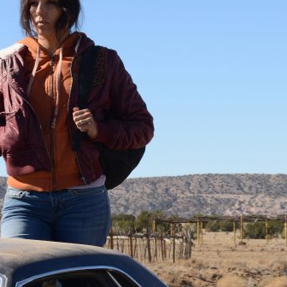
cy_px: 109
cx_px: 69
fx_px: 1079
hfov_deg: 15.1
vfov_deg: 15.1
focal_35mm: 115
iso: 100
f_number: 11
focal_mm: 70
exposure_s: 1/100
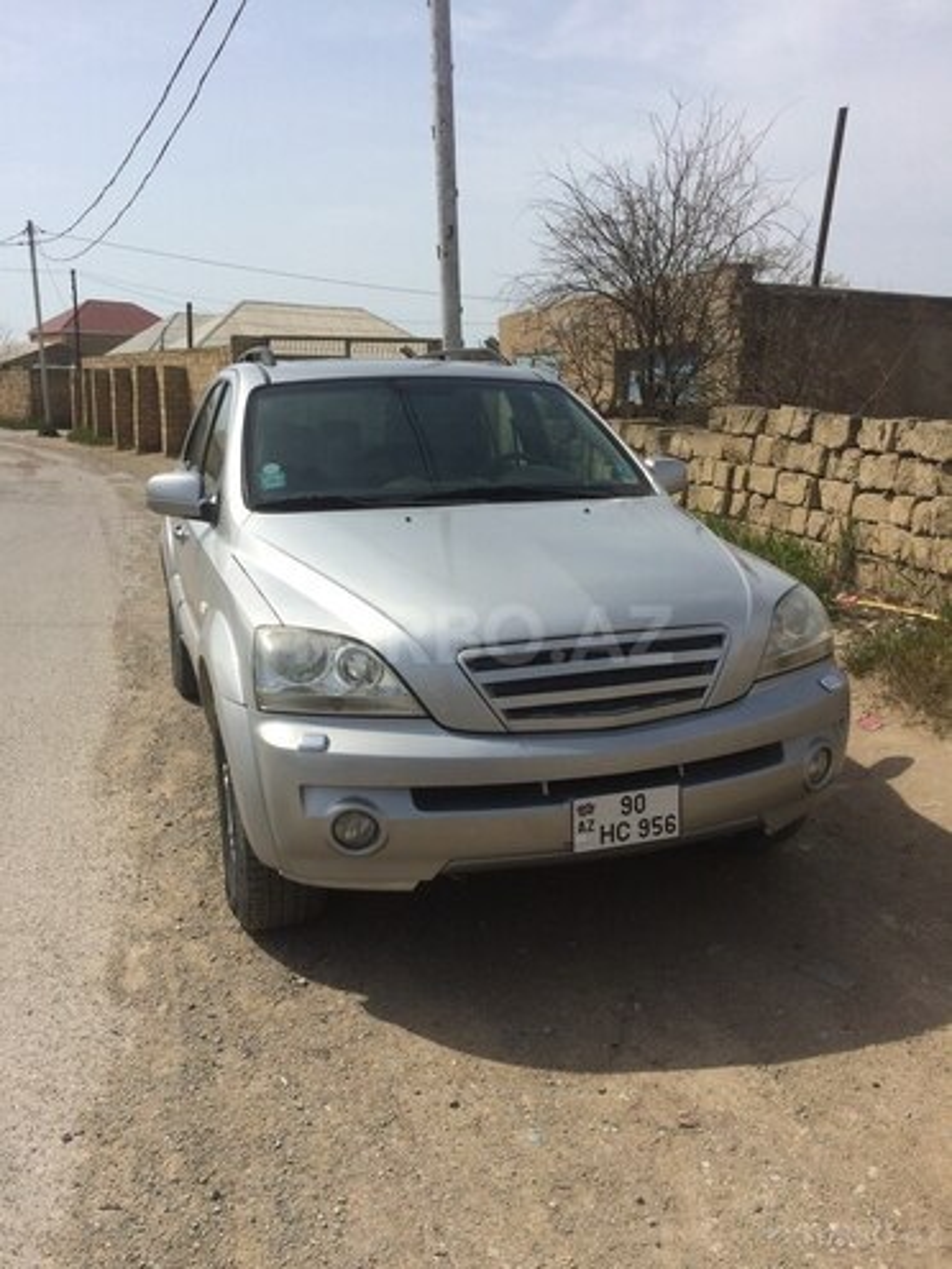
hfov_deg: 48.2
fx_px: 1063
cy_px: 634
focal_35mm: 29
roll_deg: -0.8
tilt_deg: -14.4
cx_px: 476
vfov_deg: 61.7
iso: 40
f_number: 2.2
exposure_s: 1/4566
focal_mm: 4.15
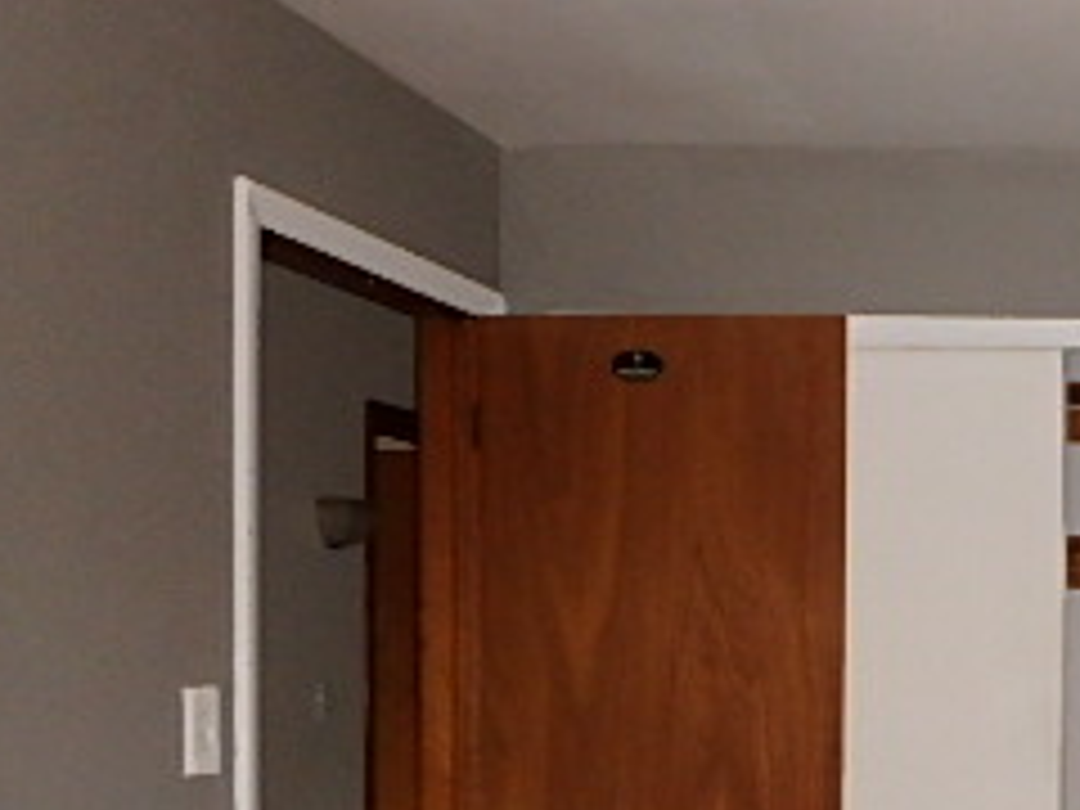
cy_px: 788
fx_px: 1747
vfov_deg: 25.0
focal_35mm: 56
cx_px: 1346
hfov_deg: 29.0
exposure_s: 1/30
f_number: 3.5
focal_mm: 3.7
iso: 400
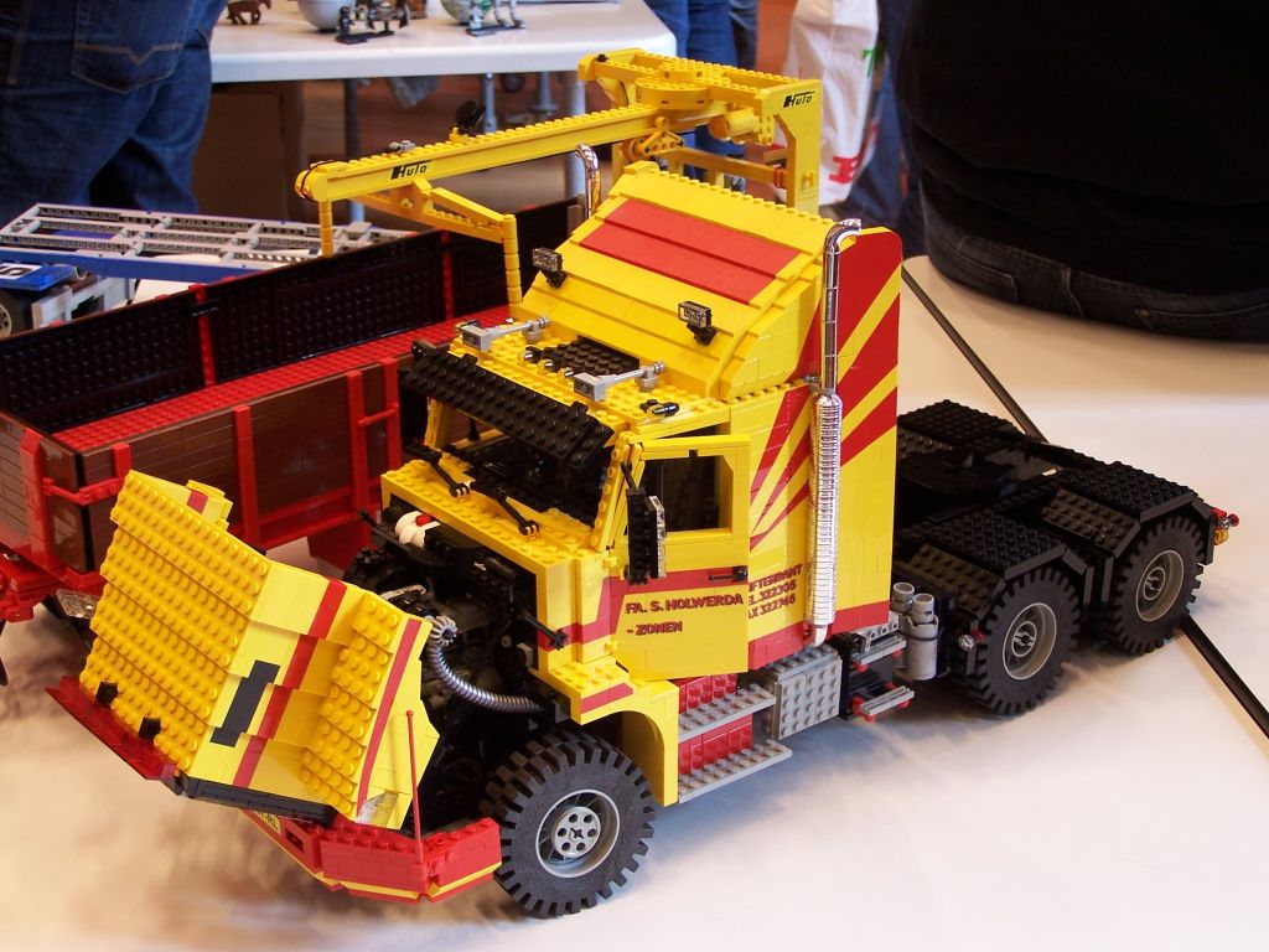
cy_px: 476
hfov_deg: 34.3
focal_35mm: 56
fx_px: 2053
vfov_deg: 26.1
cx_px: 634
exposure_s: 1/6
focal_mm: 9.3
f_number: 3.1
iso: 80
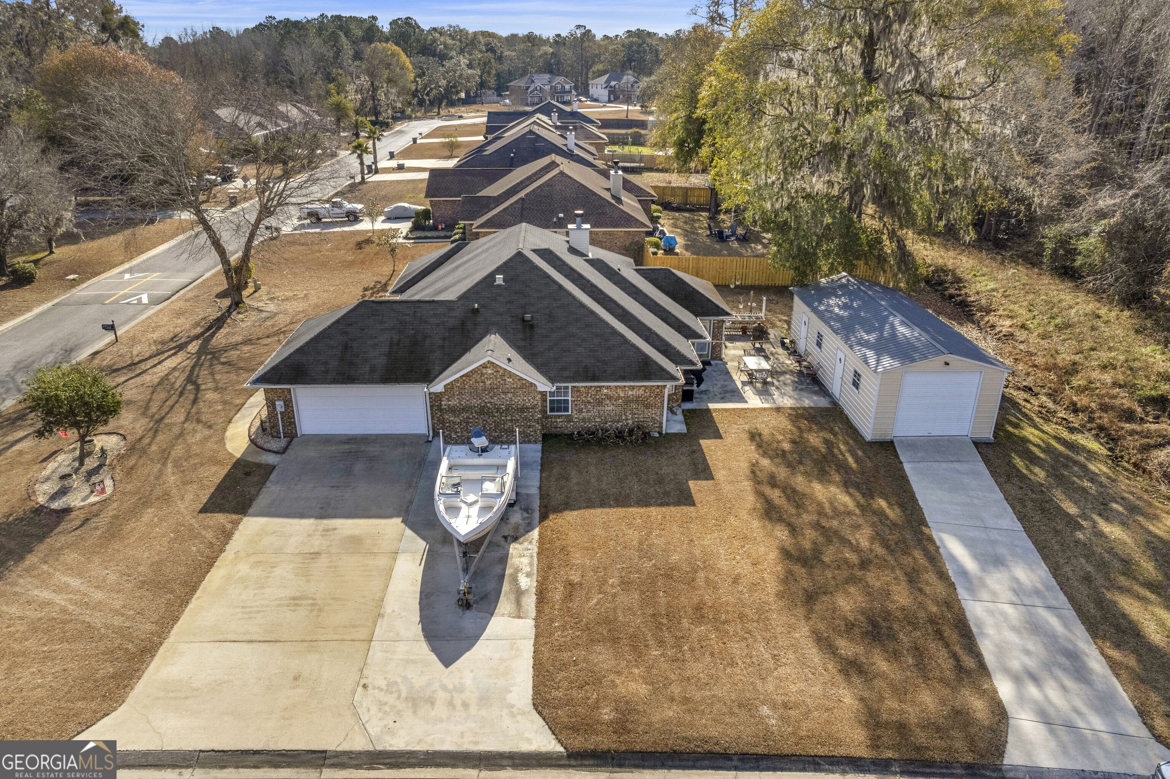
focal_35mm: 22
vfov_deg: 57.2
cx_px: 585
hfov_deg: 78.6
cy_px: 390
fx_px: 715
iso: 150
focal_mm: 8.38
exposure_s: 1/2500
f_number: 2.8
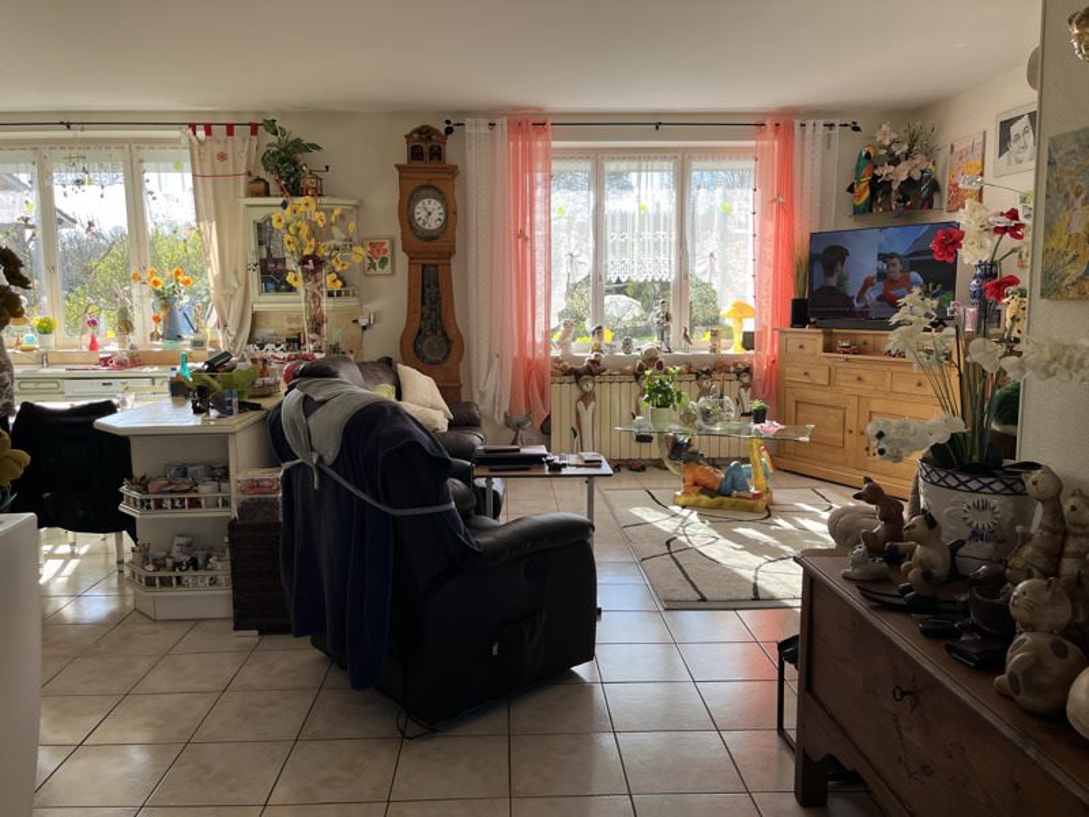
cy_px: 408
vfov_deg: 53.1
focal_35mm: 26
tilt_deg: -7.7
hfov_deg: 67.3
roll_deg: +0.3
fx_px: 818
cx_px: 544
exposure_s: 1/388
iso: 50
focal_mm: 5.1
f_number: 1.6
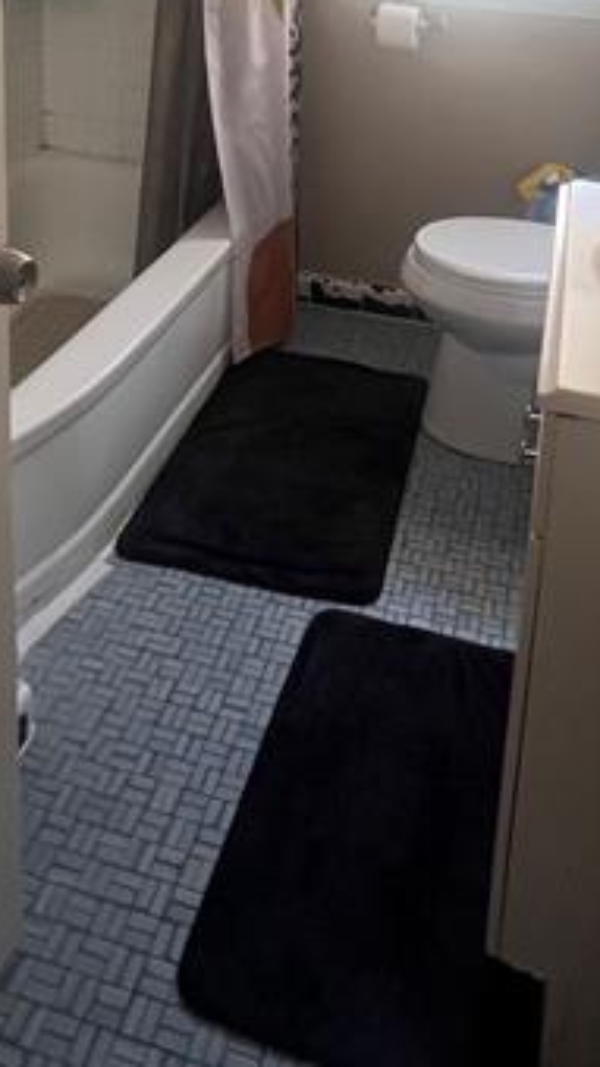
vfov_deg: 51.9
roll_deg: -1.5
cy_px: 63
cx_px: 330
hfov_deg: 36.6
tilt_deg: -11.0
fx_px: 906
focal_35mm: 32
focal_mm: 1.57
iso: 250
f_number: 1.8
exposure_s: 1/99
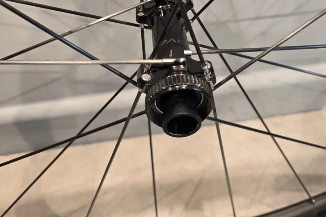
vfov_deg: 35.7
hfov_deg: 54.4
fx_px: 317
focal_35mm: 35
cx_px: 178
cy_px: 23
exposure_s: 1/50
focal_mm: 6.3
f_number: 1.7
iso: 125
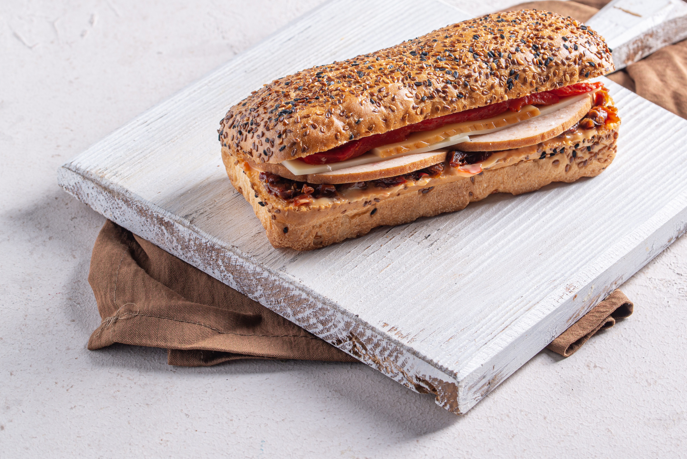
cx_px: 442
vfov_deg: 10.5
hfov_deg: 15.7
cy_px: 153
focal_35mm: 130
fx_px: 2482
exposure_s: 1/160
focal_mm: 90
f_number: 11
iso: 100
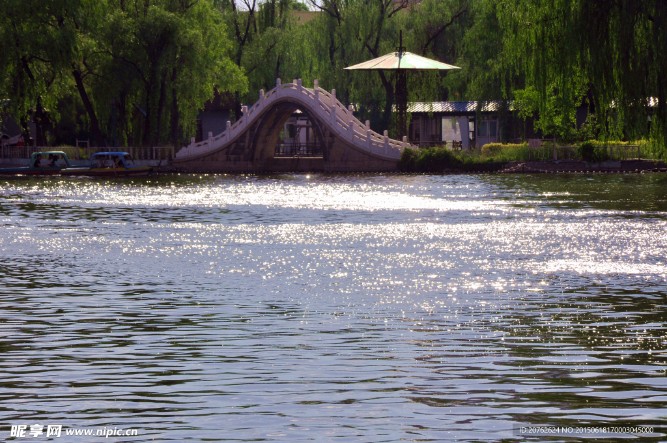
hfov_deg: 13.1
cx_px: 334
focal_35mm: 158
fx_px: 2914
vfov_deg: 8.7
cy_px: 222
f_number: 11
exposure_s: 1/640
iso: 200
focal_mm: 105
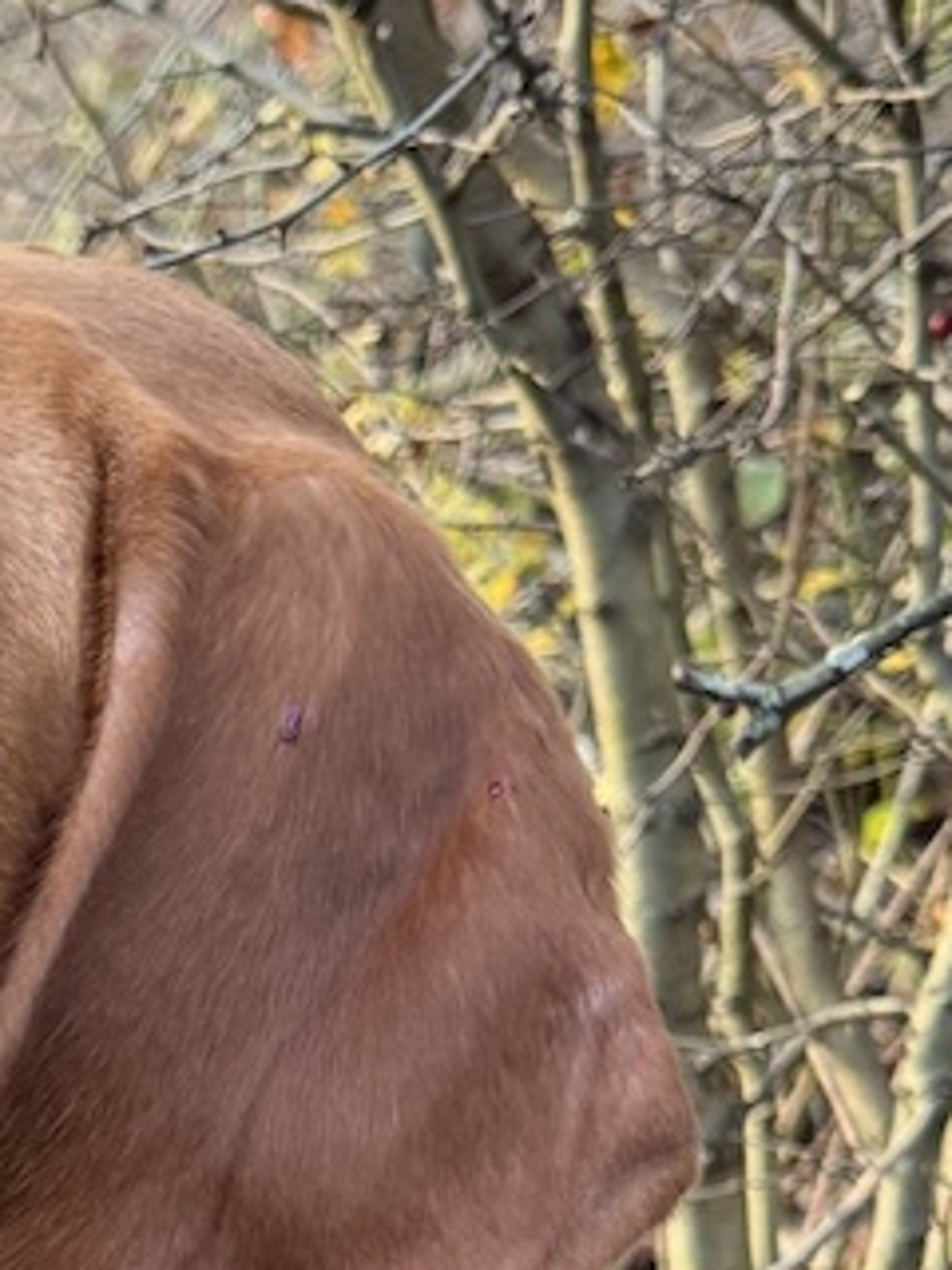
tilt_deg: -25.6
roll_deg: -3.1
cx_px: -393
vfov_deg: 20.8
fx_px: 3300
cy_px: 1353
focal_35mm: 90
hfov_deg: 15.4
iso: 160
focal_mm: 6.76
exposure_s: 1/121
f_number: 1.78
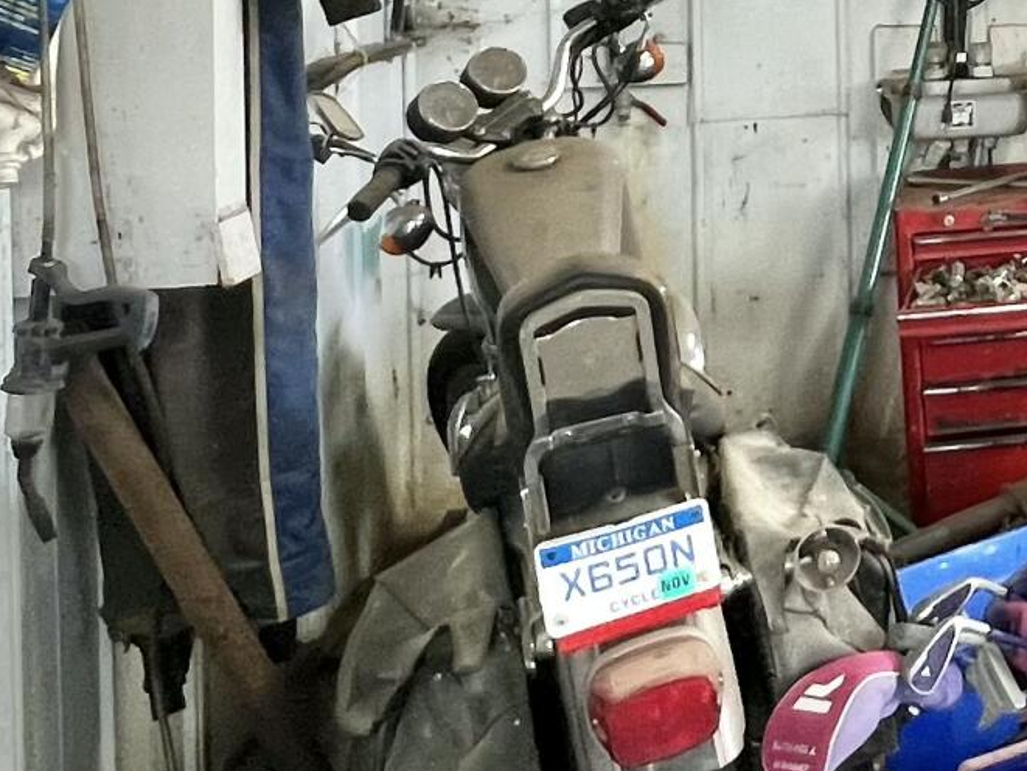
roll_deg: +0.8
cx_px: 1395
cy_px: -120
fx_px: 1751
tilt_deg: -1.4
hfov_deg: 26.7
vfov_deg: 23.0
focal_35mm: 59
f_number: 1.8
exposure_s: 1/60
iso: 160
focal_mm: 1.57
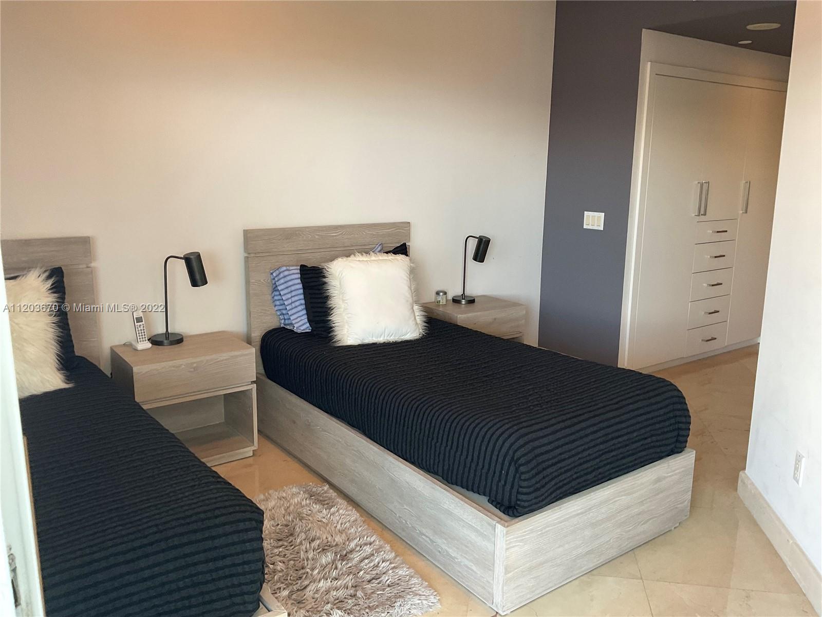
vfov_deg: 48.2
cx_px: 411
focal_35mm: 29
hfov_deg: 61.7
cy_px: 308
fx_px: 689
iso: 64
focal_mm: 3
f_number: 1.8
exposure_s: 1/60
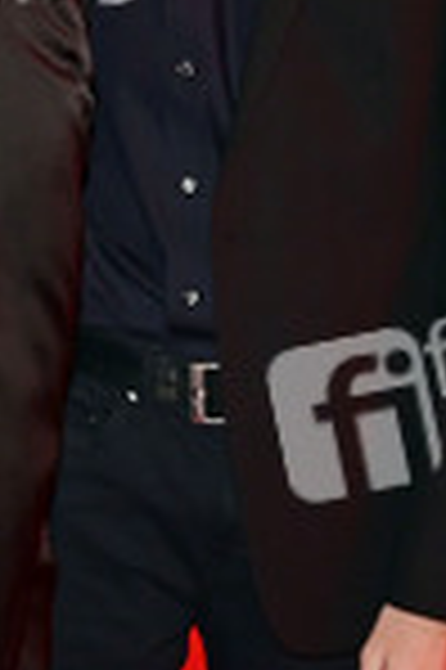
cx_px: 90
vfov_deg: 19.9
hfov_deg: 13.3
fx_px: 1900
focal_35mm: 102
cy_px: 171
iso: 1250
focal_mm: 38
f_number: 5.6
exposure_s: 1/200
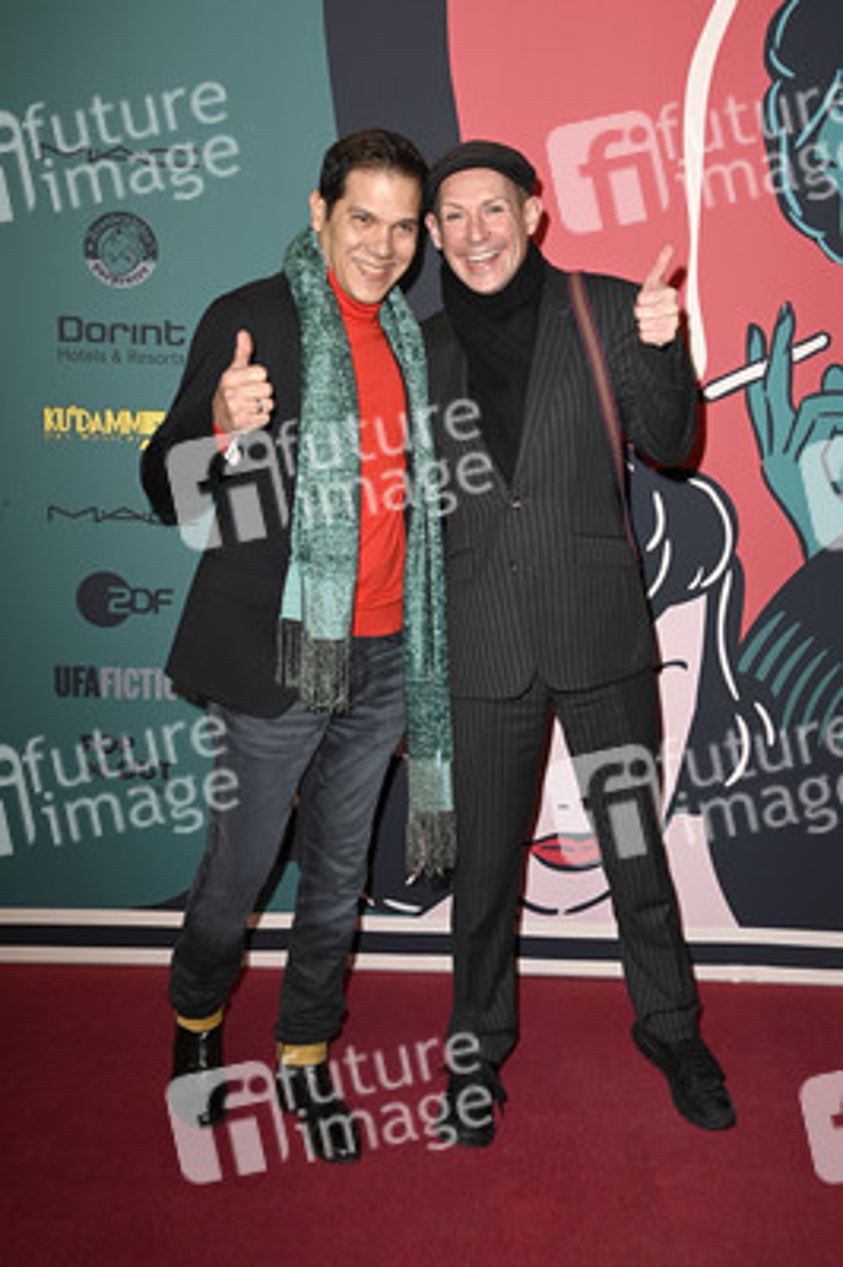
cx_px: 422
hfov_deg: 30.5
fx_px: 1548
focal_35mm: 44
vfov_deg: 44.5
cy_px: 634
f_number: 5.6
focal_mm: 44
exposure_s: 1/250
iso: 500
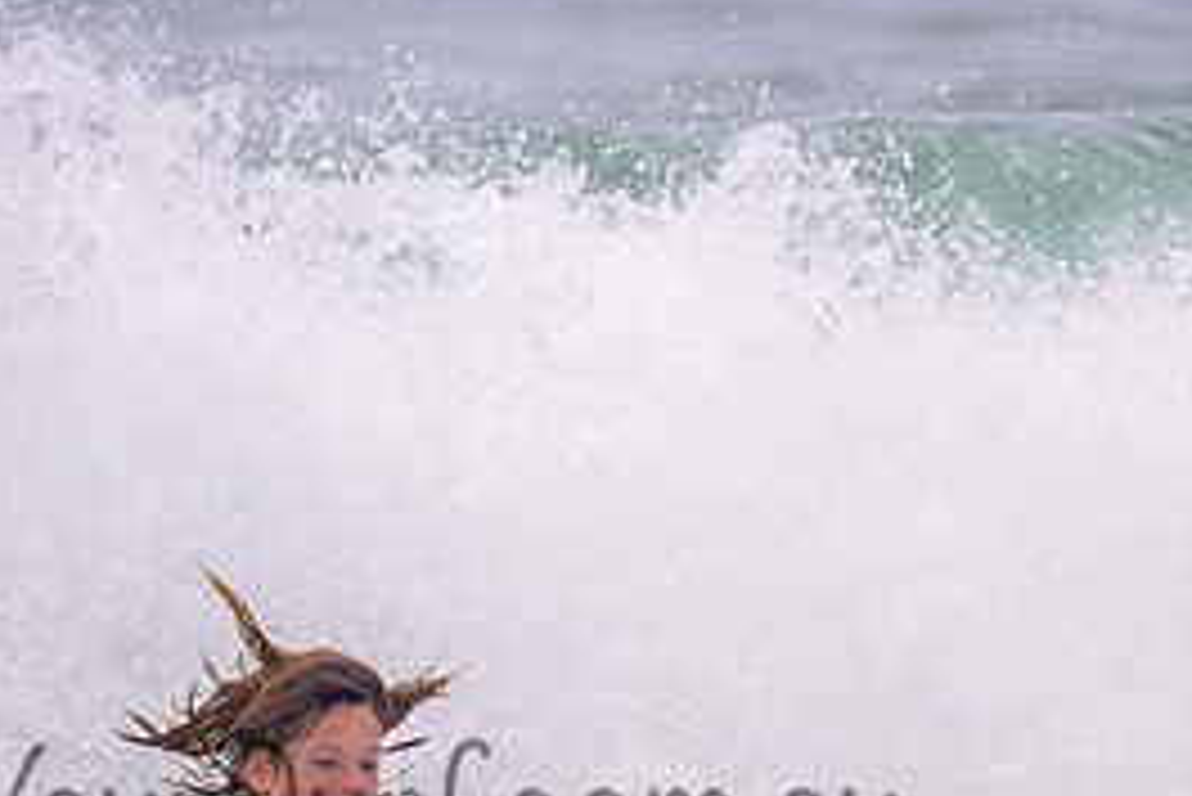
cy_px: 721
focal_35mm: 1867
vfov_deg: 0.7
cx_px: 347
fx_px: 61850
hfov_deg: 1.1
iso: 900
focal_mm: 800
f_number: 11
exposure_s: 1/1250
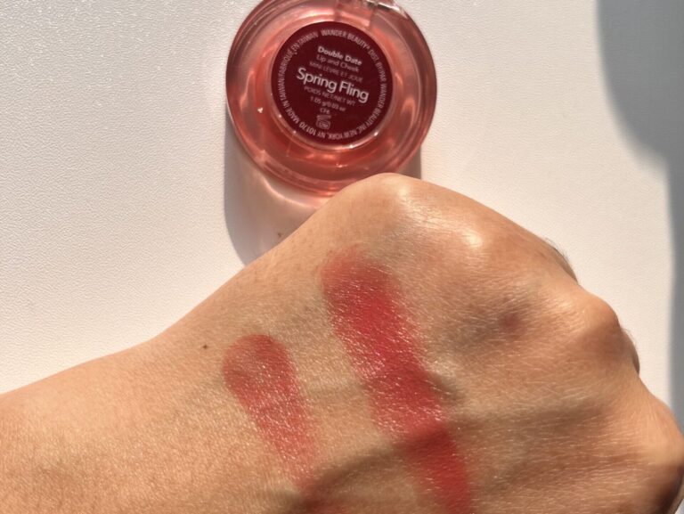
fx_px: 514
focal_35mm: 26
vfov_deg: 53.1
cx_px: 342
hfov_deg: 67.3
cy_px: 257
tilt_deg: -76.8
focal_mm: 5.1
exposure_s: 1/399
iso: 50
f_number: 1.6
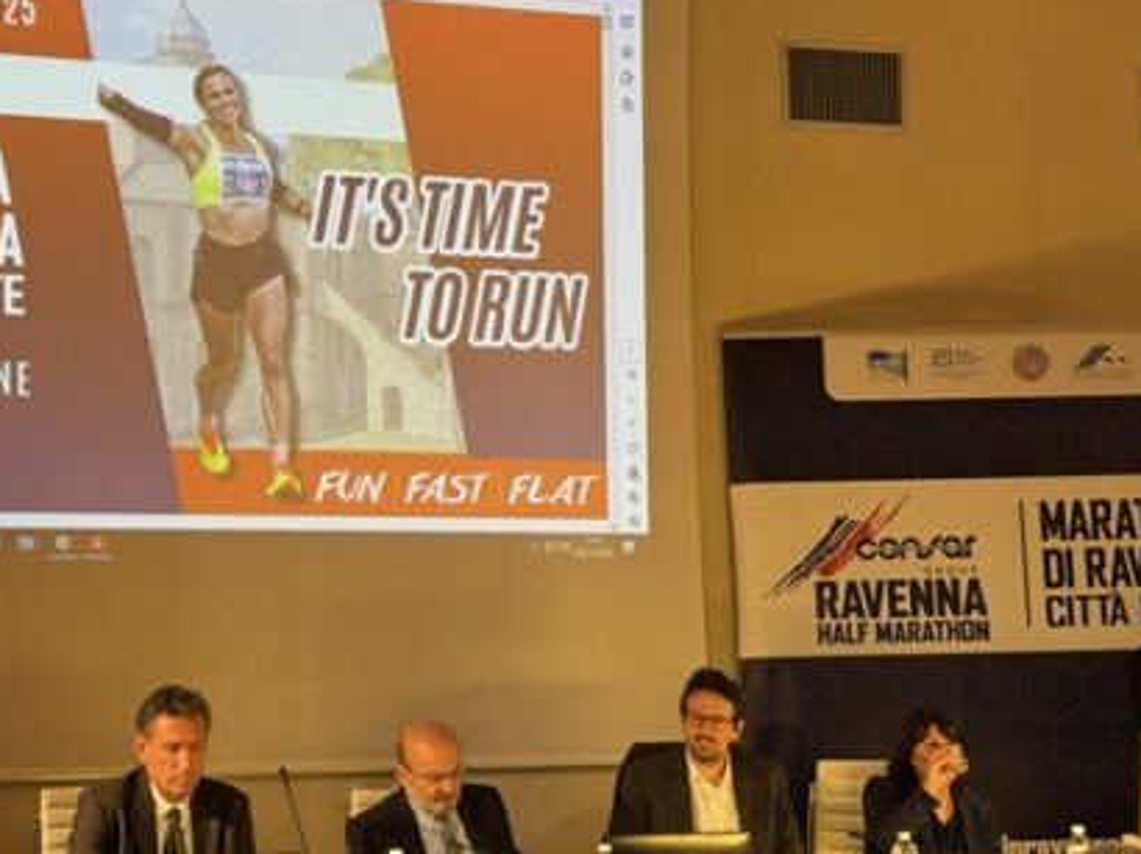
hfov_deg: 25.8
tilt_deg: +4.1
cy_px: 520
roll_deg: +1.5
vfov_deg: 19.6
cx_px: 323
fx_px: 2471
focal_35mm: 75
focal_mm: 6.76
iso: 50
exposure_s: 1/50
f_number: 1.78
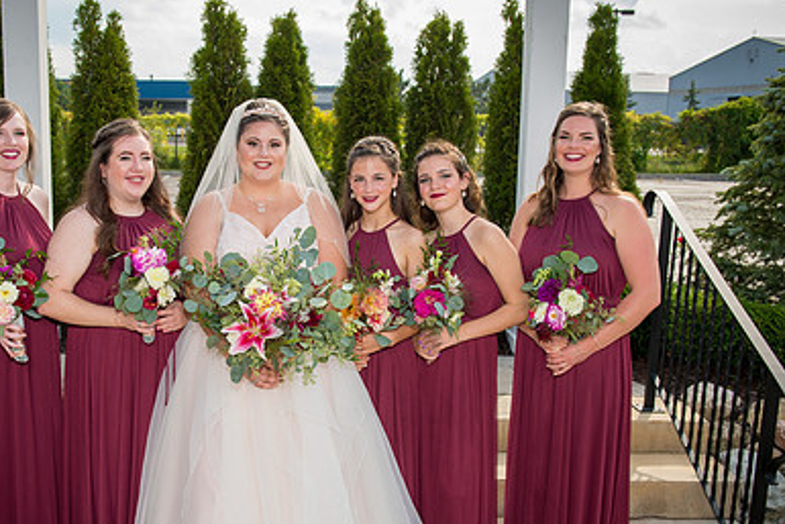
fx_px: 1069
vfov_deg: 27.5
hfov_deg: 39.9
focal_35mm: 49
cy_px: 324
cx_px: 275
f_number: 4.8
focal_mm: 31
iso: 100
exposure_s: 1/250
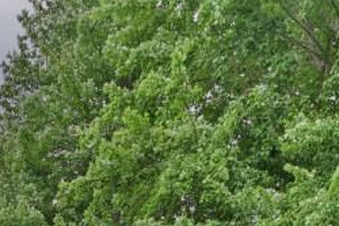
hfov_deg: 23.1
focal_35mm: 84
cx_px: -5
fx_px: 791
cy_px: 664
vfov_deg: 11.0
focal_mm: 14
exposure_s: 1/250
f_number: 5.6
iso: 200
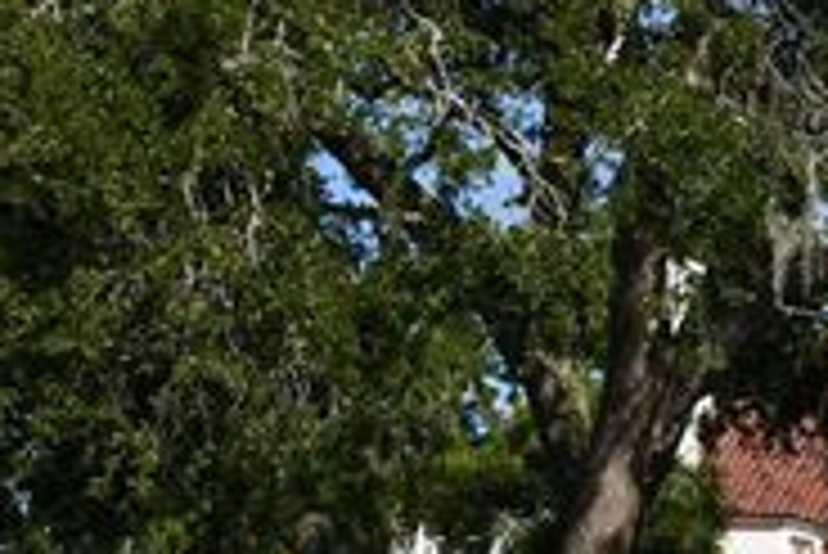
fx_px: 3844
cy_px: 698
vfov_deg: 8.1
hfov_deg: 11.7
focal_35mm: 167
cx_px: 1256
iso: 100
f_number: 9
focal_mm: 24
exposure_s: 1/320
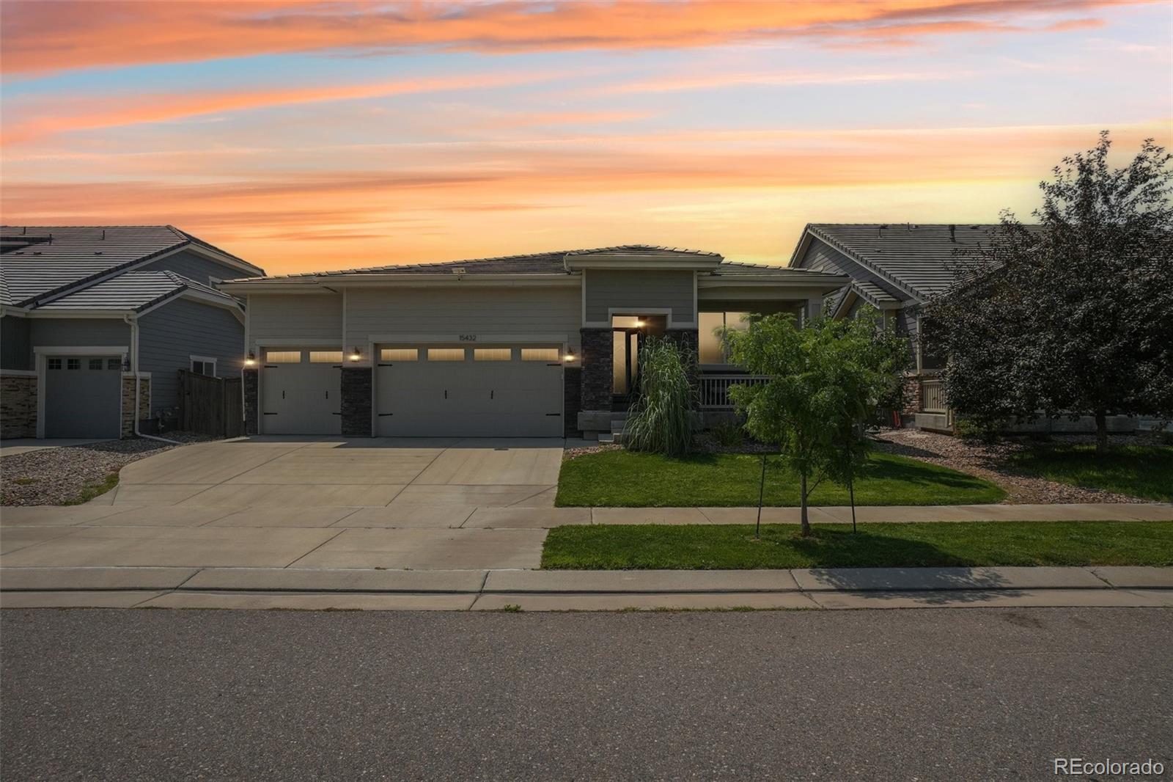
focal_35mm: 18
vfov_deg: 67.4
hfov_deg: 90.0
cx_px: 586
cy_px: 391
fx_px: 586
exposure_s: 1/2000
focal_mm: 12
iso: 400
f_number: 8
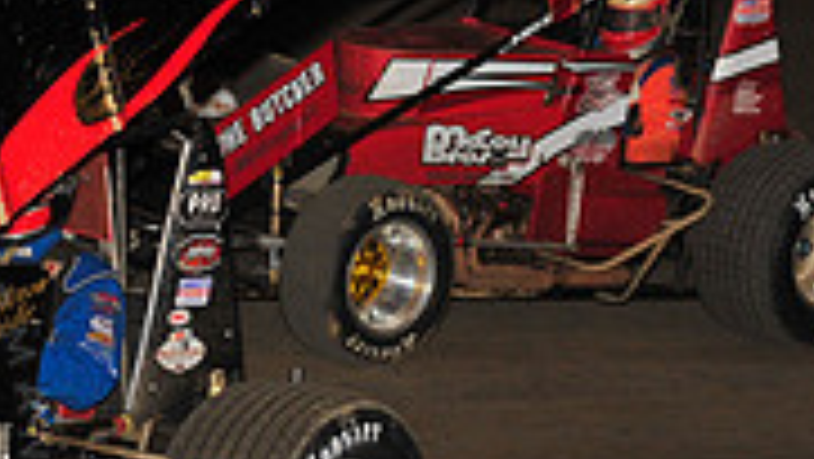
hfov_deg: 6.1
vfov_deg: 3.4
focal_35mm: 353
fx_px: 7623
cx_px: -225
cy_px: 22
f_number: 6.3
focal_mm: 105
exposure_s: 1/320
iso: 800
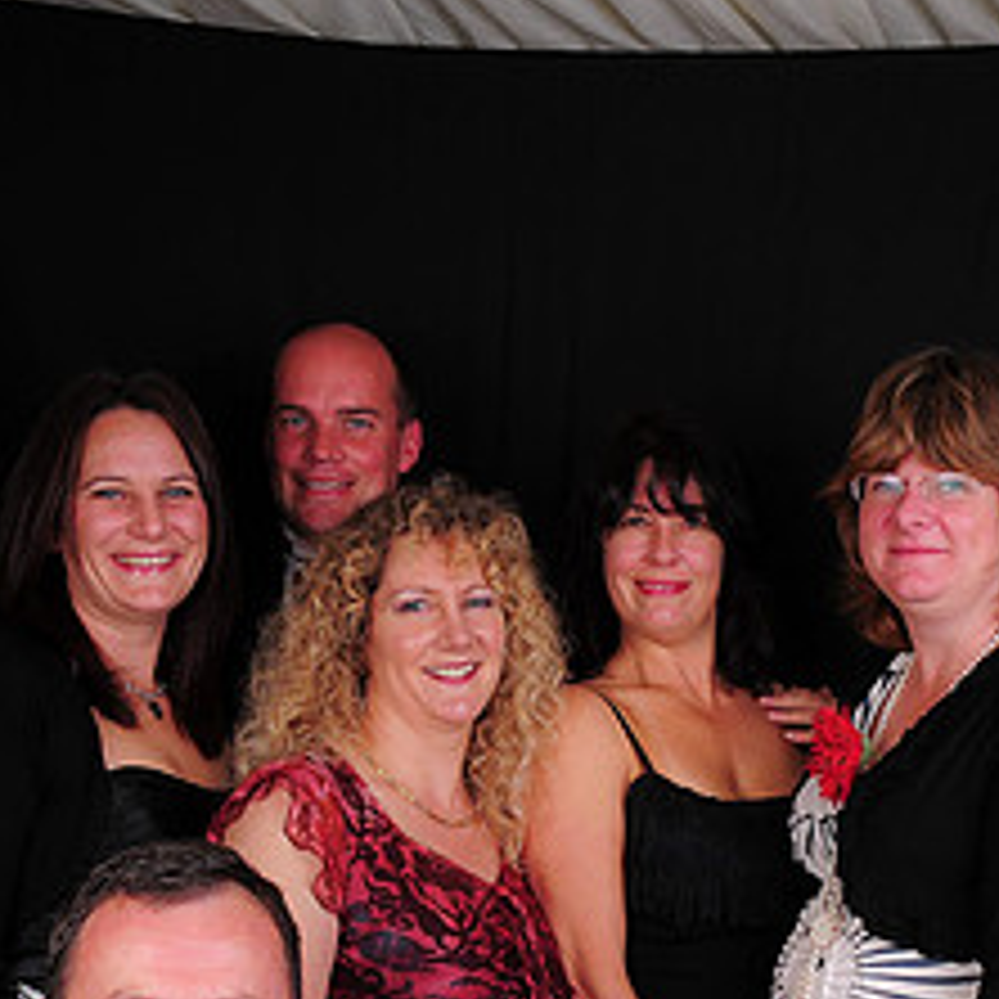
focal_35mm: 60
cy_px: 844
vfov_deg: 27.8
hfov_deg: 27.8
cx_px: 855
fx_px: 1959
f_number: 8
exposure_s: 1/125
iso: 200
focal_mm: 18
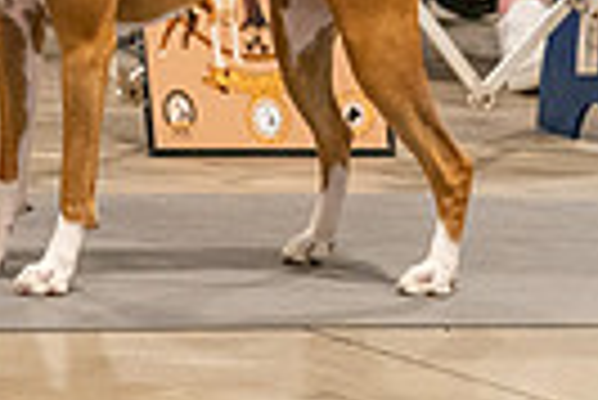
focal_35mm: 587
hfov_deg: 3.5
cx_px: 67
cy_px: -339
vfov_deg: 2.3
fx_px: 9761
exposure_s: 1/250
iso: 6400
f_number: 3.5
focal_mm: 135
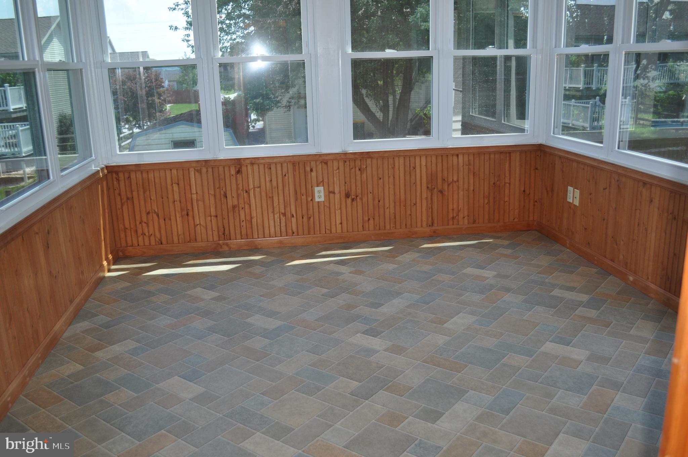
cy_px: 228
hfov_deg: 57.3
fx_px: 630
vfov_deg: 39.9
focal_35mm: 33
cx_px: 344
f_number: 3.8
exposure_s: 1/100
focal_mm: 22
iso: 320
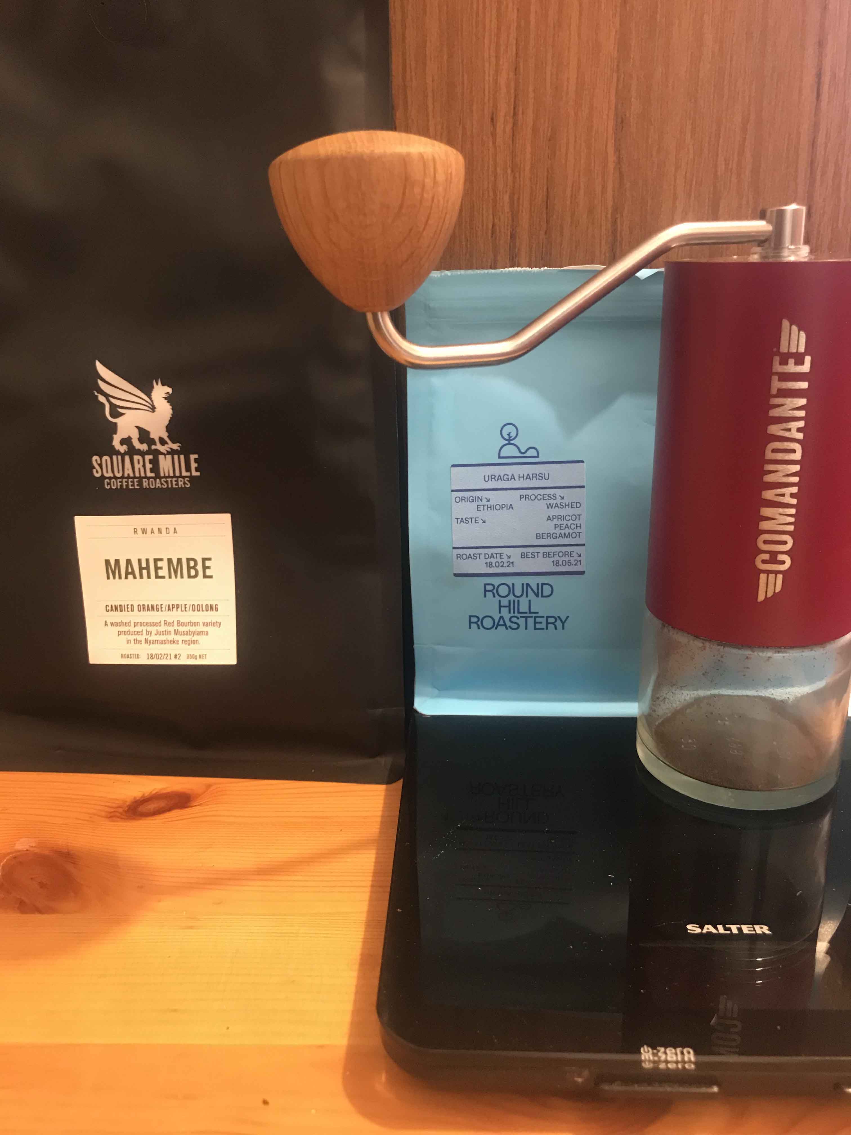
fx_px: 918
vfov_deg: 63.4
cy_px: 568
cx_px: 426
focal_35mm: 28
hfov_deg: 49.7
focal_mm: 3.99
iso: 100
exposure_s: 1/9
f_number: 1.8
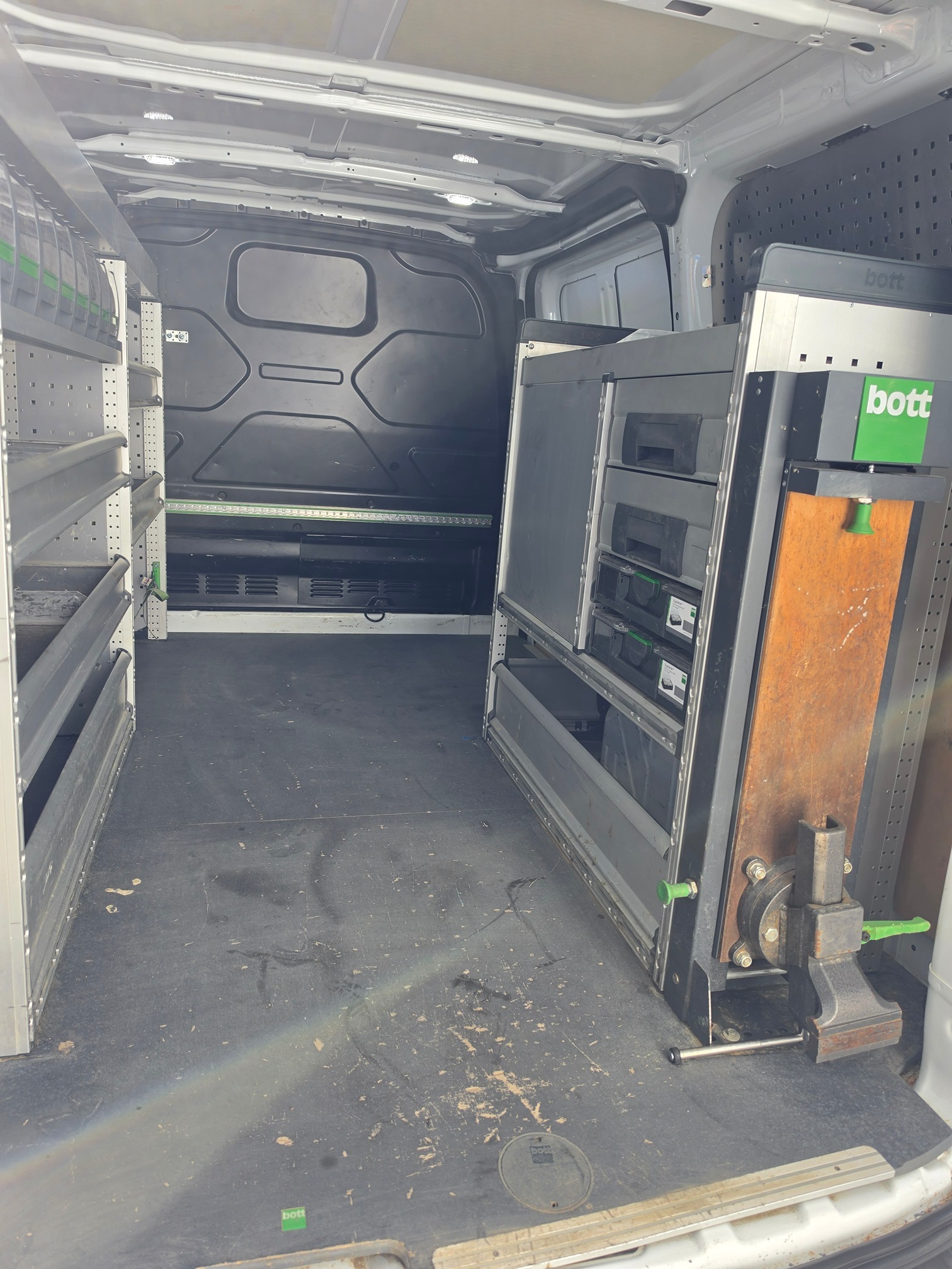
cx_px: 476
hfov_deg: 58.9
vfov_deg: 73.9
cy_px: 634
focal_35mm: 23
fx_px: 843
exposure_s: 1/180
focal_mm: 6.5
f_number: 1.4
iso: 20
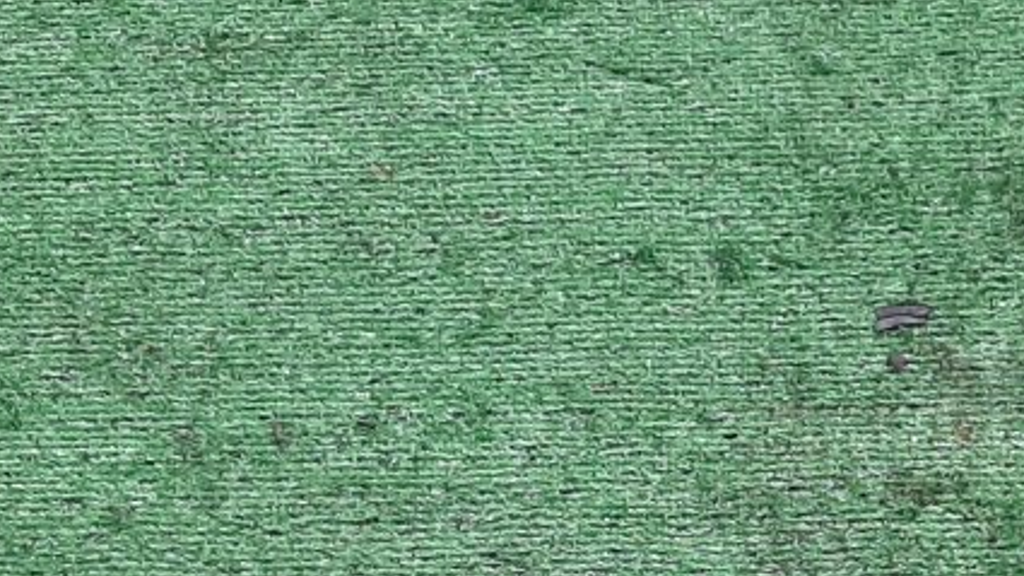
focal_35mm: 96
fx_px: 2606
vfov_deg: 12.1
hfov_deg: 22.1
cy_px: 836
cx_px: 745
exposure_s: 1/50
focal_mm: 3.93
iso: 72
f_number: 1.7
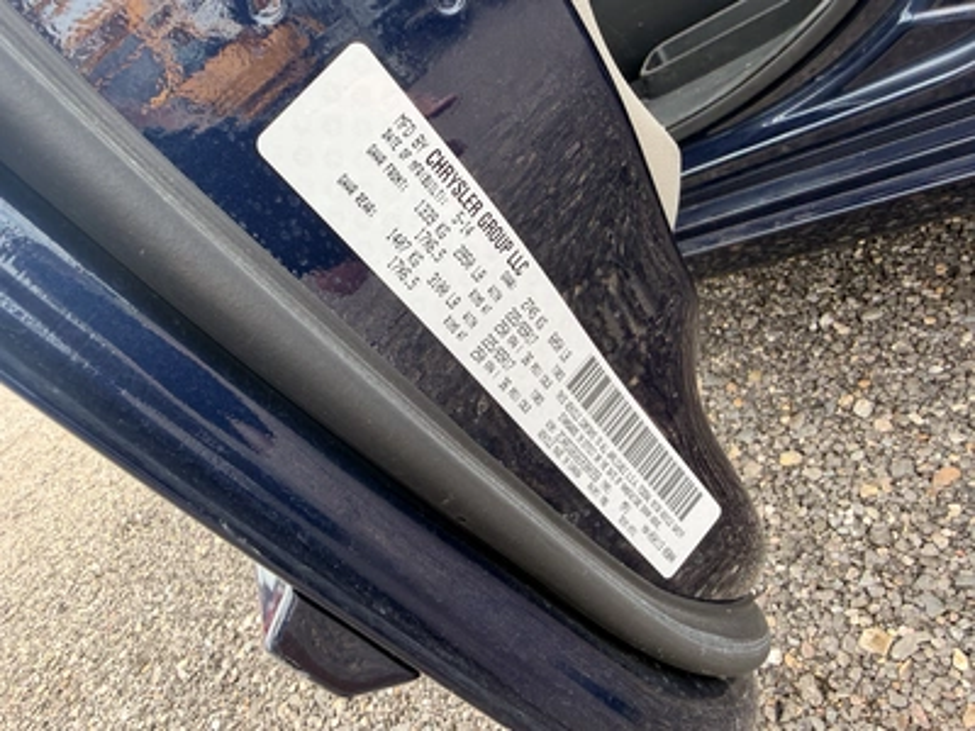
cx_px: 488
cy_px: 366
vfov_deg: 56.8
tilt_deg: -28.4
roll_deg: +39.7
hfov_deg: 71.6
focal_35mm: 24
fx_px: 676
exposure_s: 1/213
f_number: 2.2
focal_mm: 2.22
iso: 40
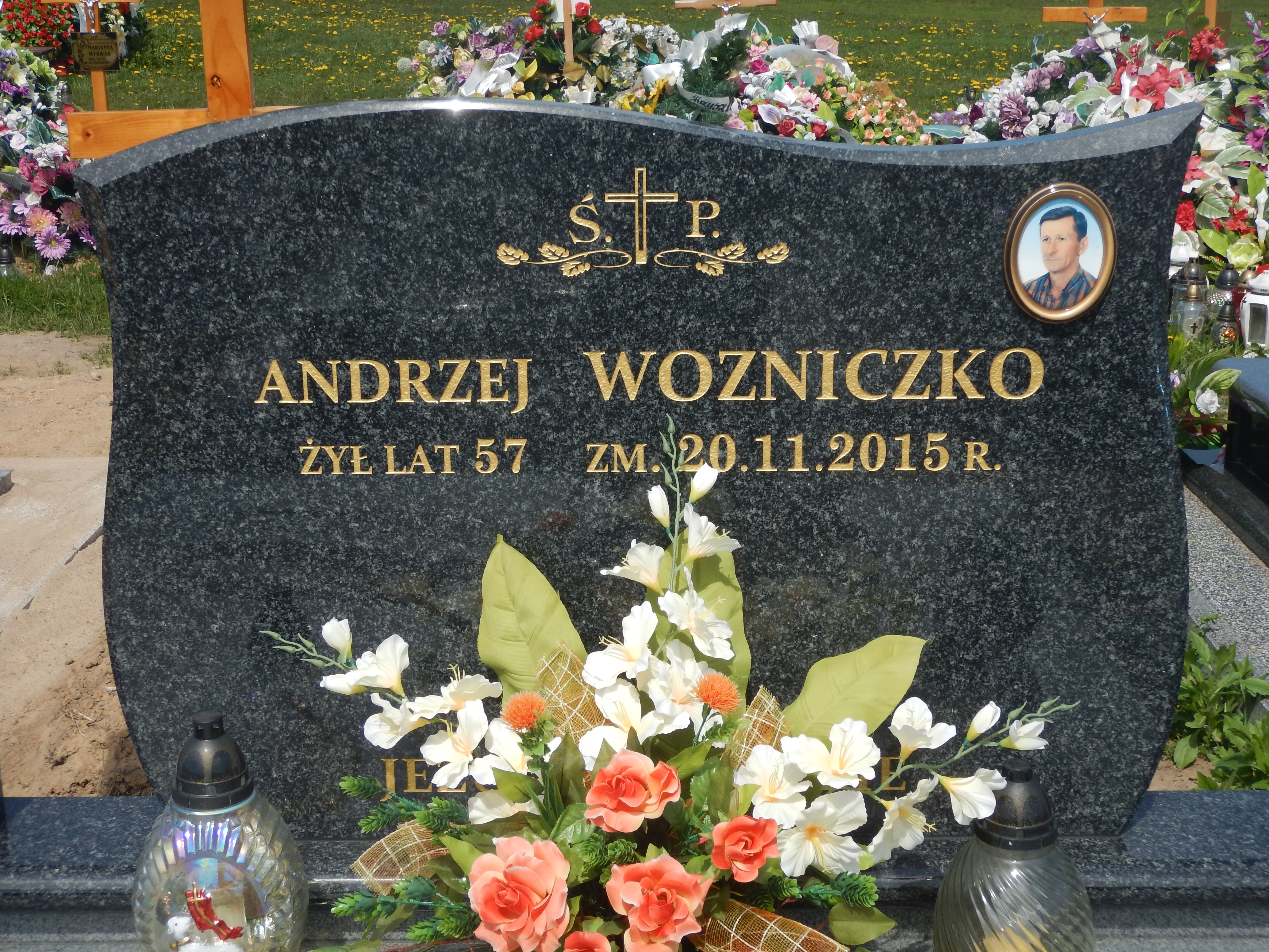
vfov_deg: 28.0
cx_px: 634
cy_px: 476
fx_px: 1906
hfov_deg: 36.8
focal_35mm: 52
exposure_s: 1/1000
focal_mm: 9.2
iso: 125
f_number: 4.3
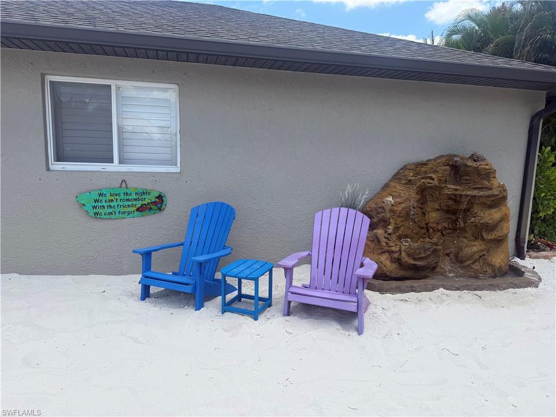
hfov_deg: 71.6
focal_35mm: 24
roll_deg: -1.6
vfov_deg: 56.8
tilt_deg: -9.2
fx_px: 385
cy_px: 208
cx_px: 278
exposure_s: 1/2703
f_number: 1.78
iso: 80
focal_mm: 6.76
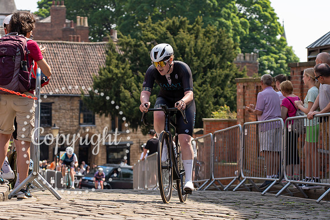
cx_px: 165
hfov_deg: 19.4
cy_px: 108
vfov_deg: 13.0
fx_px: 963
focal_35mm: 105
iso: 160
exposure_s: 1/2500
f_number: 3.5
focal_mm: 72
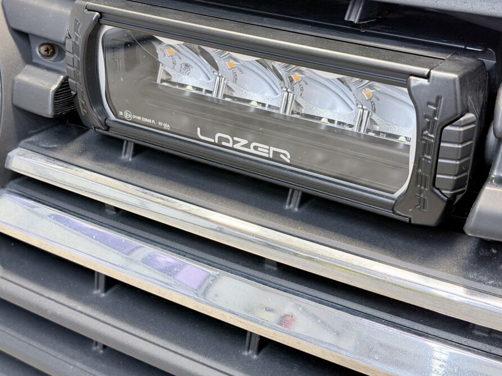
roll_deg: -0.9
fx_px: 797
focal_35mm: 55
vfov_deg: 26.5
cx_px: 261
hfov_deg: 34.9
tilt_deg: -27.5
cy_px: 176
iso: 200
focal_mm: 6.76
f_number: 1.78
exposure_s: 1/50
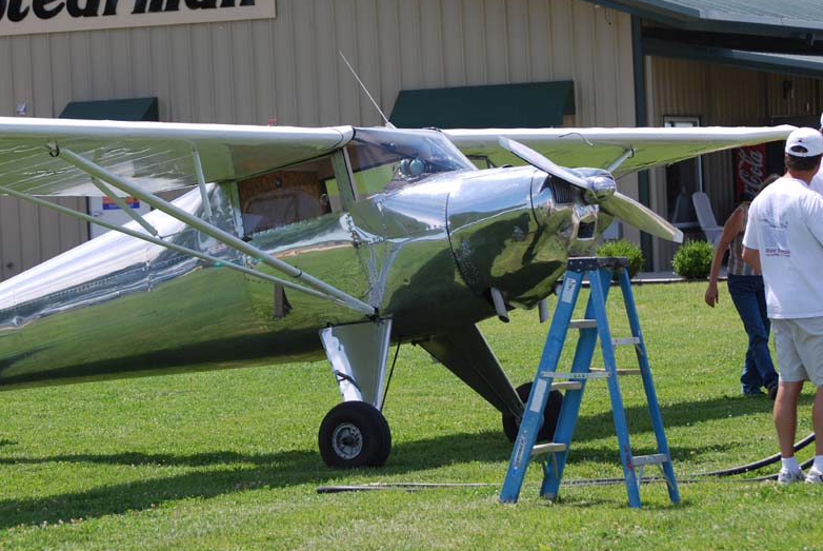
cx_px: 319
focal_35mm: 169
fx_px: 3867
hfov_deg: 12.1
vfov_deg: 8.1
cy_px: 214
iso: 125
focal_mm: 86
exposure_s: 1/500
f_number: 5.6
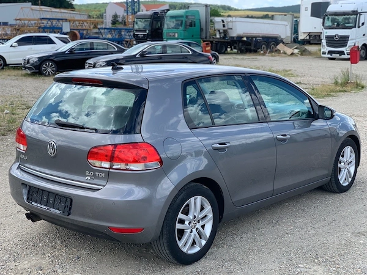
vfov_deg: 28.0
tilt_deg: -8.8
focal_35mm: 52
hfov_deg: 36.8
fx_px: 551
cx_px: 184
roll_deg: +0.1
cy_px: 138
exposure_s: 1/331
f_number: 2.4
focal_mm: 6
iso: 16
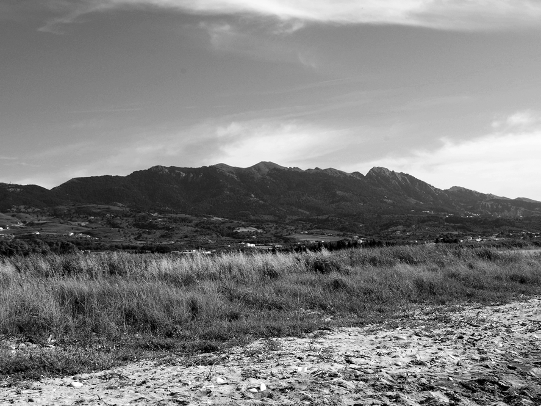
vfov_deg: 27.0
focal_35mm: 54
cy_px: 169
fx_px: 844
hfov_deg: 35.5
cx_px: 273
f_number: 14
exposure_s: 1/250
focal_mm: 26.25
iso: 200
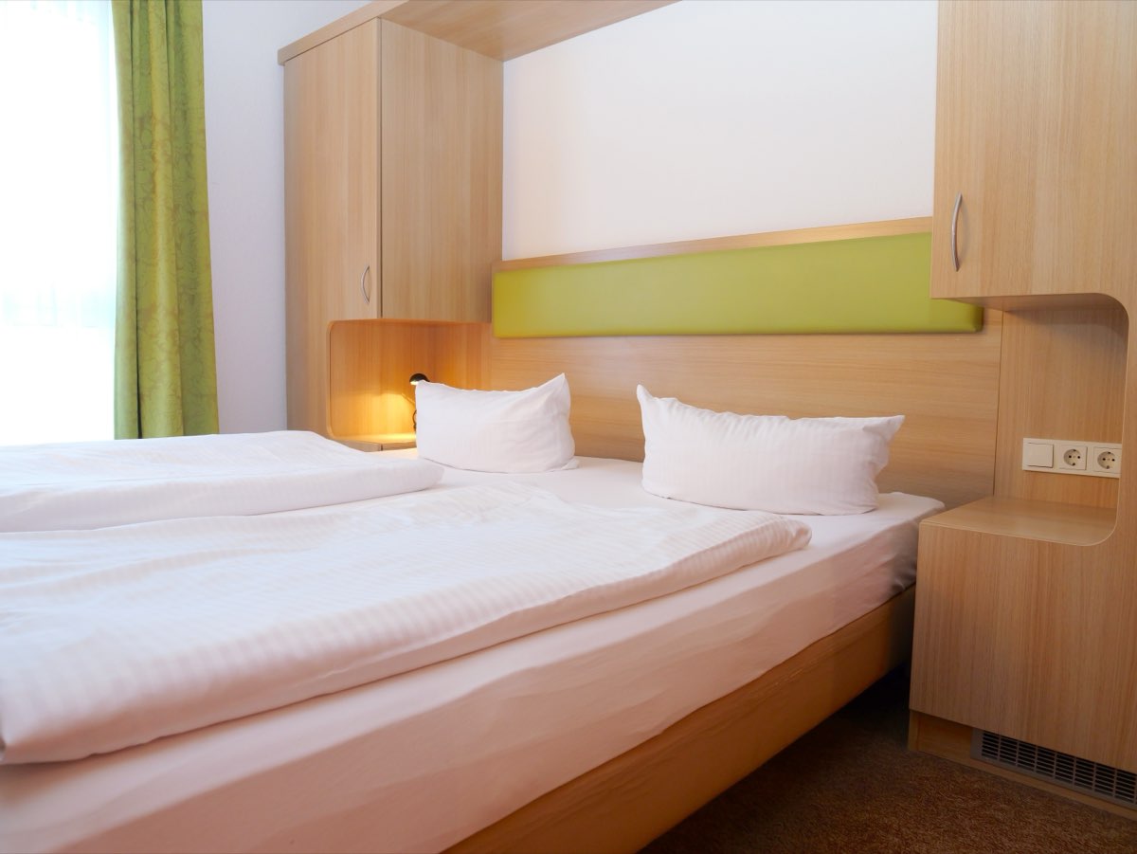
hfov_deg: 71.6
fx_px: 789
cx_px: 568
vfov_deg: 56.8
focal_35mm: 24
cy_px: 427
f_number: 5.6
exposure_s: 1/25
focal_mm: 12
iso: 800
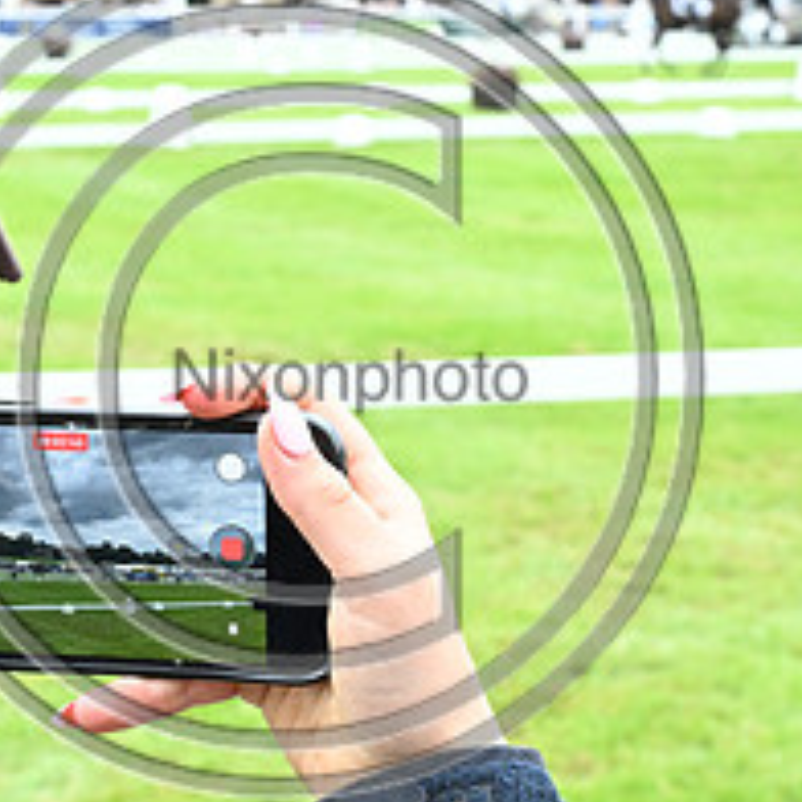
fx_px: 3093
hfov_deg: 14.7
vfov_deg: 14.8
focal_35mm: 118
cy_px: 321
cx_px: 233
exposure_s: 1/250
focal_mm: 47
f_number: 11
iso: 2200
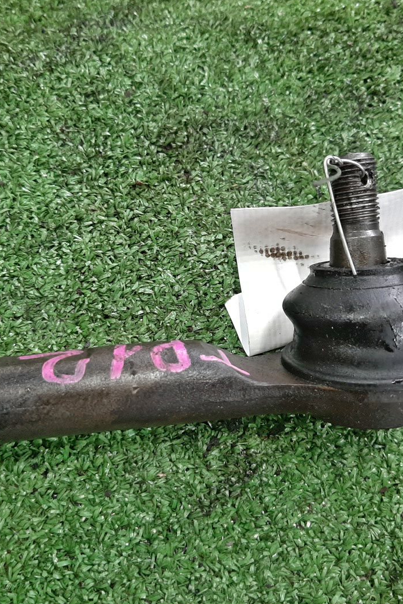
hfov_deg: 35.9
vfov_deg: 51.9
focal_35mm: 37
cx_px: 185
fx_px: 621
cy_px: 307
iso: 166
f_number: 1.7
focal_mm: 3.93
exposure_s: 1/50
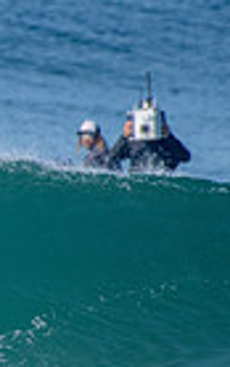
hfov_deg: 0.6
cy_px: 263
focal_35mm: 2134
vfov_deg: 1.0
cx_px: -386
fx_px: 21380
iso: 250
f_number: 5.6
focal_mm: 500
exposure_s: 1/2500
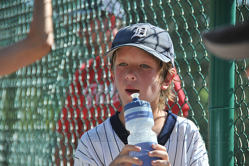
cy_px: 83
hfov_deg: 6.9
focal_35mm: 300
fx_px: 2072
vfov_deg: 4.6
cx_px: 124
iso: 200
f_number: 5.6
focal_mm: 200
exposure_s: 1/500
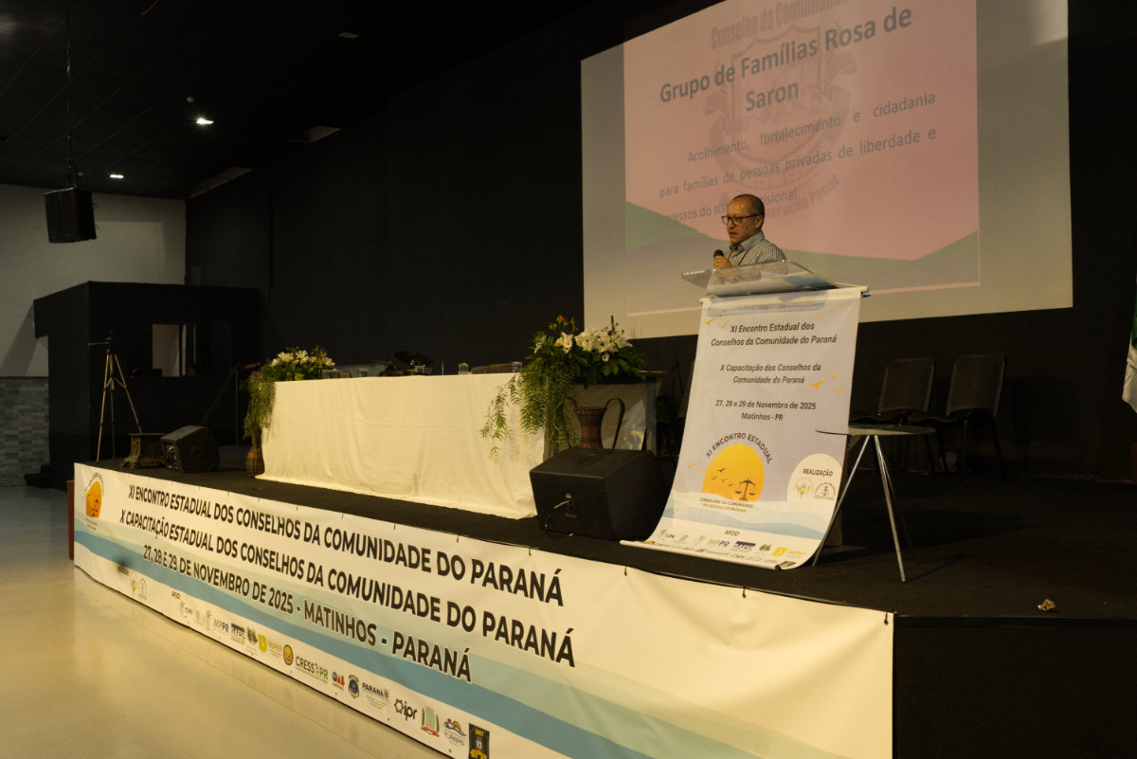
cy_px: 380
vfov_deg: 37.9
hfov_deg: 54.4
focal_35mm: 35
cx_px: 568
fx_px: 1106
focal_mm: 35
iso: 5000
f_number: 5.6
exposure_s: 1/100
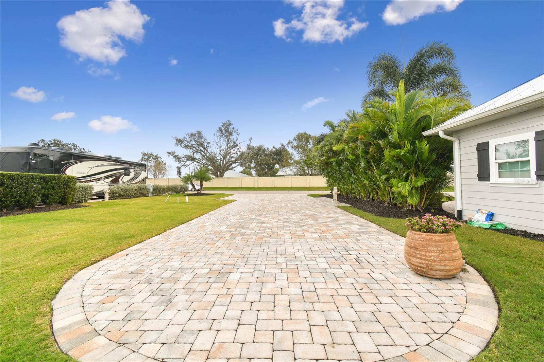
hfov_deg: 100.4
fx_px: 227
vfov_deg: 77.3
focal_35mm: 15
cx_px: 272
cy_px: 181
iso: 100
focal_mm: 10
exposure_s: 1/30
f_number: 7.1
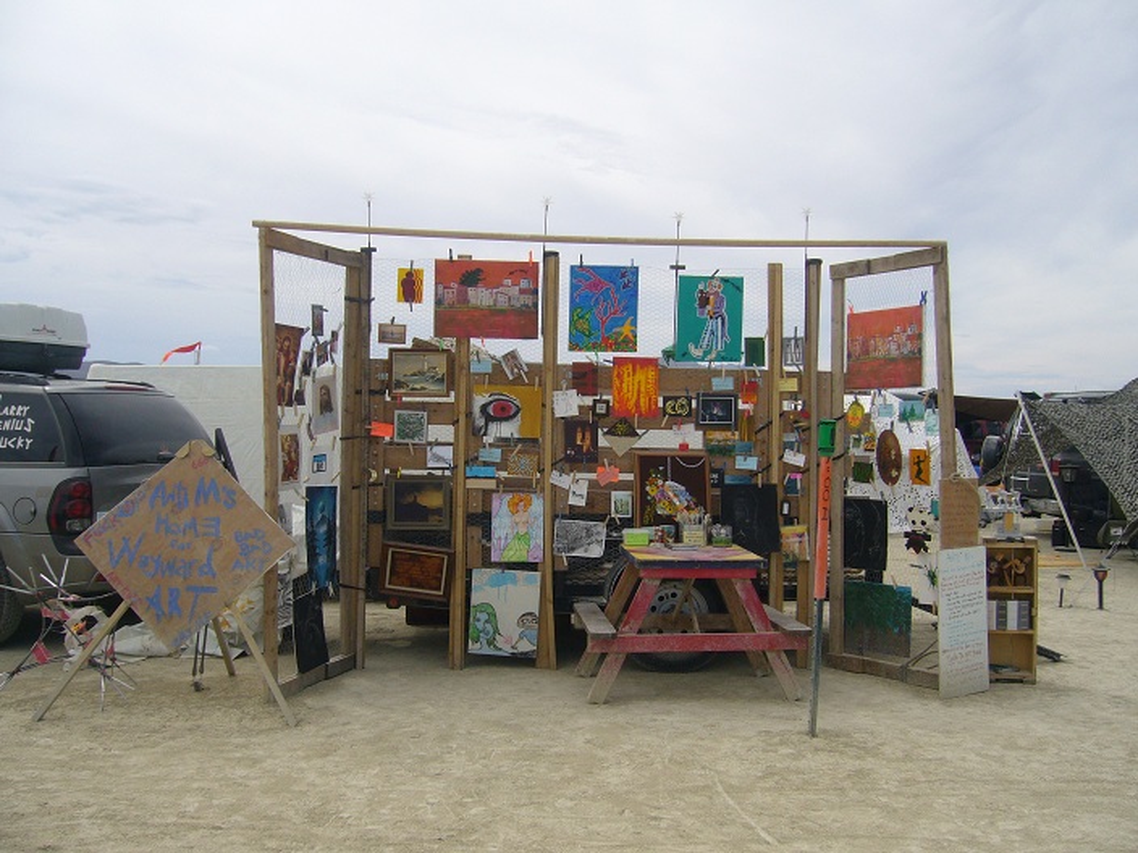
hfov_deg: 52.6
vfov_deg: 40.7
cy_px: 426
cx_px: 569
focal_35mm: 35
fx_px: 1151
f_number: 5.6
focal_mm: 5.8
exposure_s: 1/640
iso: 80
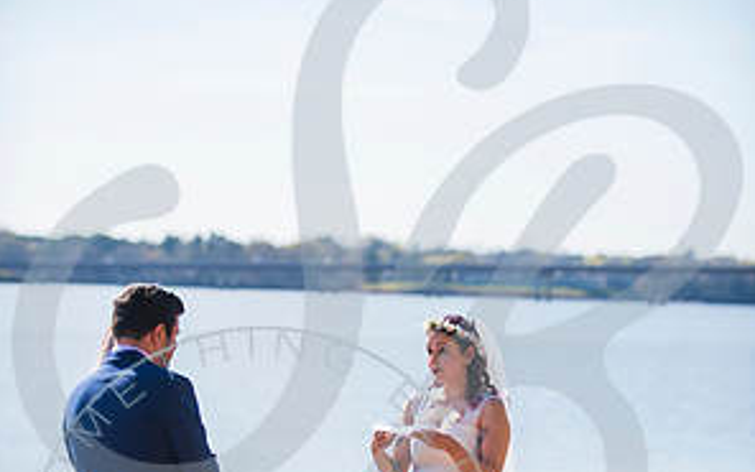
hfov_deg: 14.2
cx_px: 378
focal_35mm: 147
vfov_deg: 8.9
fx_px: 3025
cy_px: 370
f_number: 2.8
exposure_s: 1/1000
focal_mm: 95
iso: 100
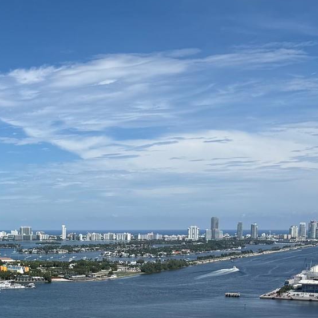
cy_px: 272
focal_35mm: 61
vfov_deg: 27.4
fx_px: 634
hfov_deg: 25.8
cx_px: -41
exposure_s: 1/6711
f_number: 1.78
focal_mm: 6.76
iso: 80
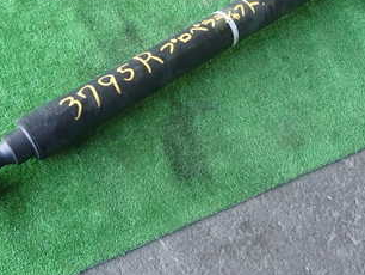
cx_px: 159
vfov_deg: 29.6
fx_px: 517
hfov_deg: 38.8
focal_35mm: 49
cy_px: 98
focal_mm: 4.5
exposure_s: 1/60
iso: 200
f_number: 2
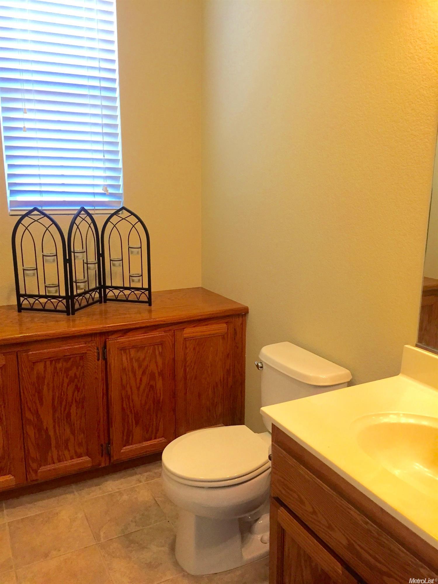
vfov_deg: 61.7
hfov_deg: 48.2
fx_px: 489
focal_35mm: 29
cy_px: 292
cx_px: 219
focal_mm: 4.15
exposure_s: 1/30
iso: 50
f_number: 2.2
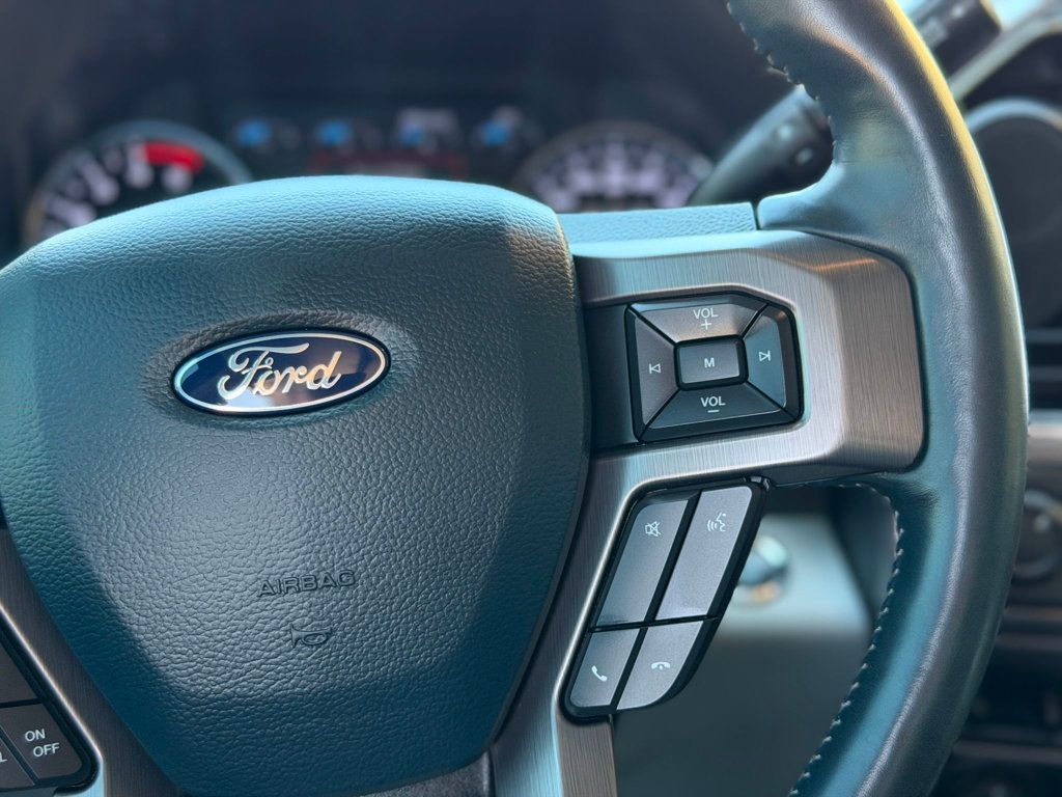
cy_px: 398
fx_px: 1473
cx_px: 531
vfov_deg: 30.3
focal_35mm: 48
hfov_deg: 39.7
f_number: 1.78
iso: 125
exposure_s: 1/82
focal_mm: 6.76
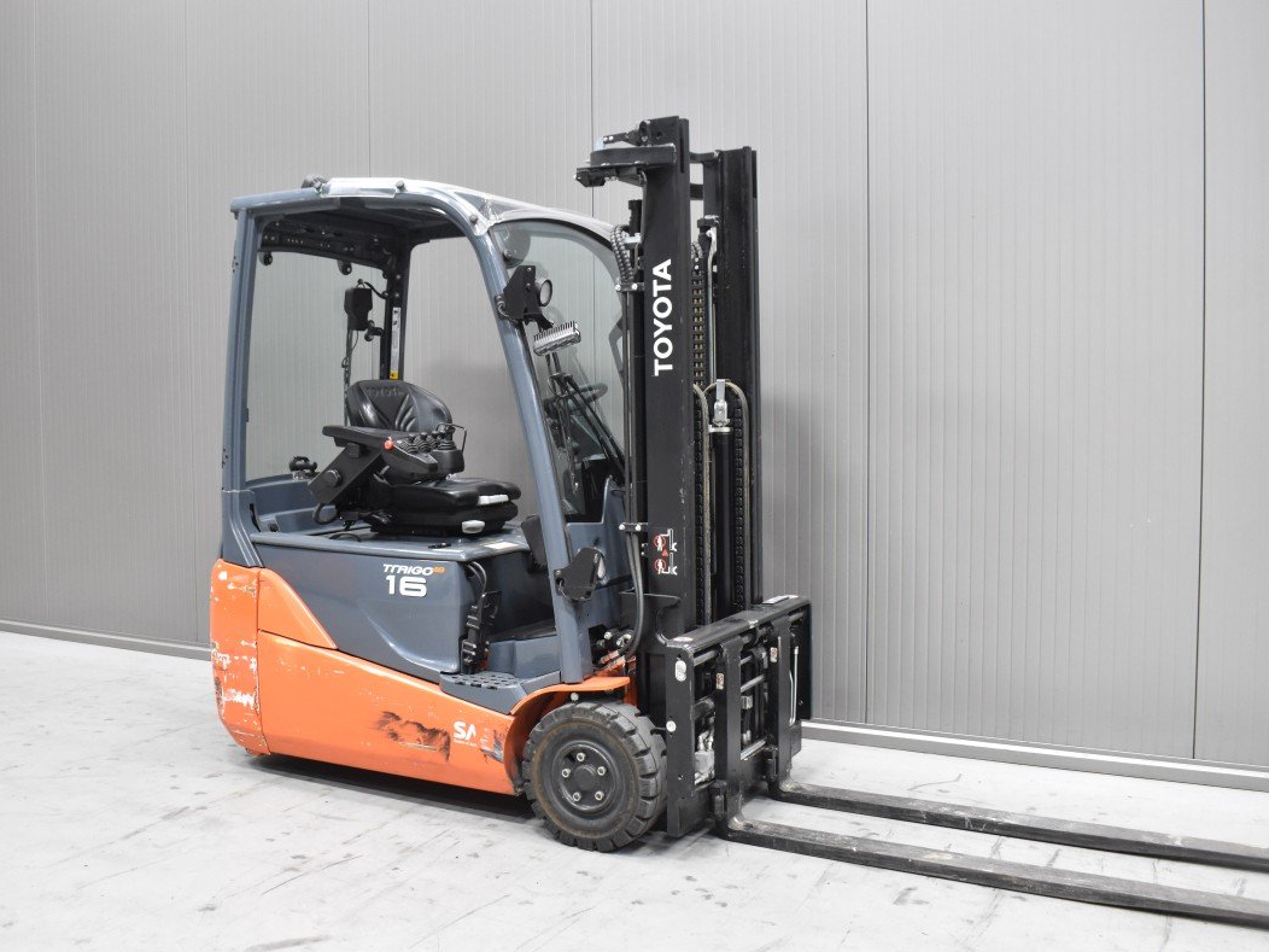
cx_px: 562
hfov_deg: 53.1
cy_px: 473
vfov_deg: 41.2
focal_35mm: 35
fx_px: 1267
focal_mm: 21
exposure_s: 1/20
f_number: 5
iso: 1600
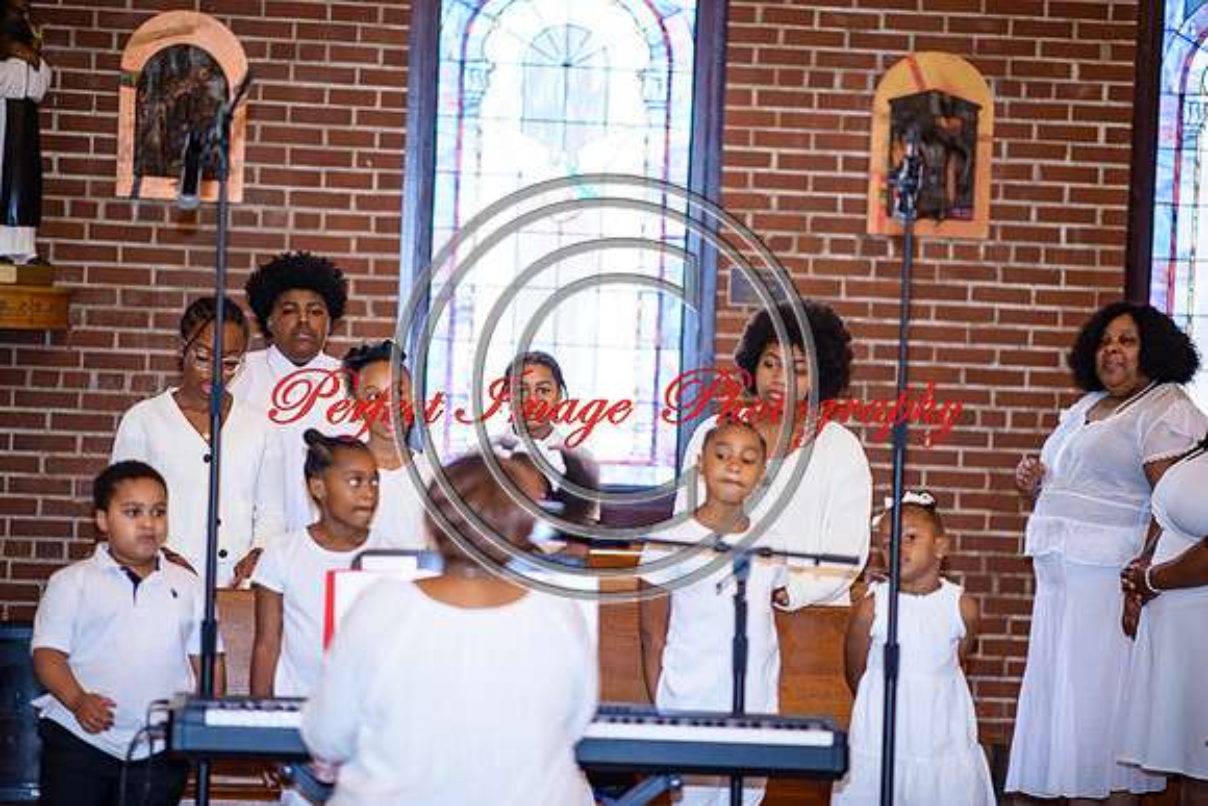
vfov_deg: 13.0
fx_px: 3524
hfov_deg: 19.5
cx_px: 604
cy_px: 403
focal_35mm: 105
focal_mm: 105
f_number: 1.4
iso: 100
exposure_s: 1/100
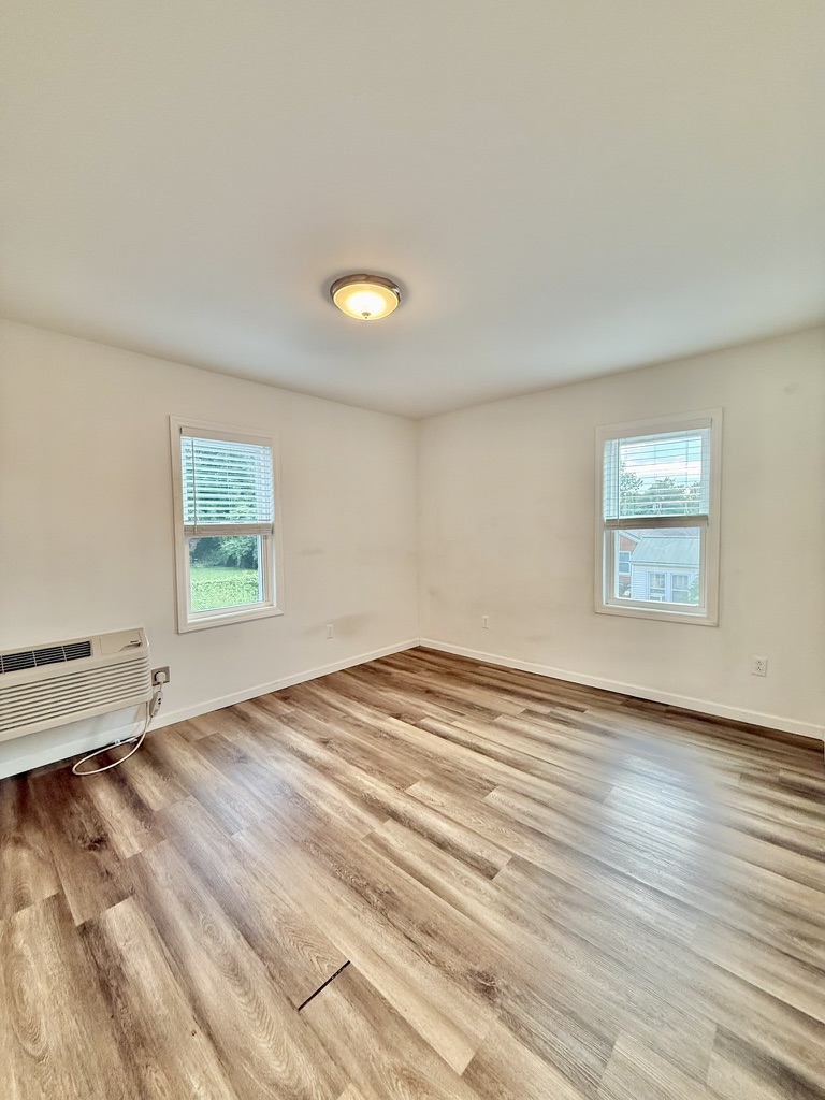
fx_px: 445
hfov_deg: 85.7
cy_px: 550
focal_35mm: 14
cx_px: 412
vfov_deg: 102.1
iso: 160
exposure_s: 1/120
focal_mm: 2.22
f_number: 2.2
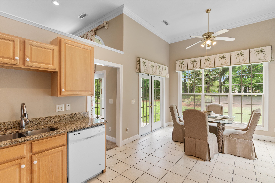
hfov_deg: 96.7
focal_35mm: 16
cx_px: 138
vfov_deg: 73.7
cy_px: 92
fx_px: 122
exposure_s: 1/8
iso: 100
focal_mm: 11
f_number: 4.8
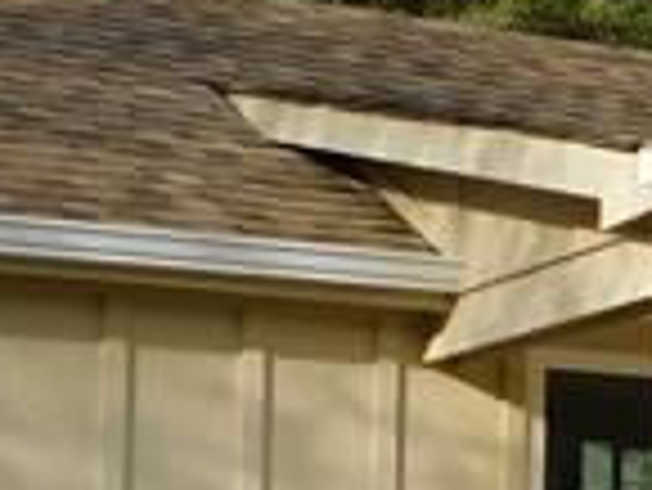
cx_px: 1106
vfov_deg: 9.0
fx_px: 3054
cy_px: 652
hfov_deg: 11.5
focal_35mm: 162
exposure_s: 1/640
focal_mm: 4
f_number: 3
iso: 125
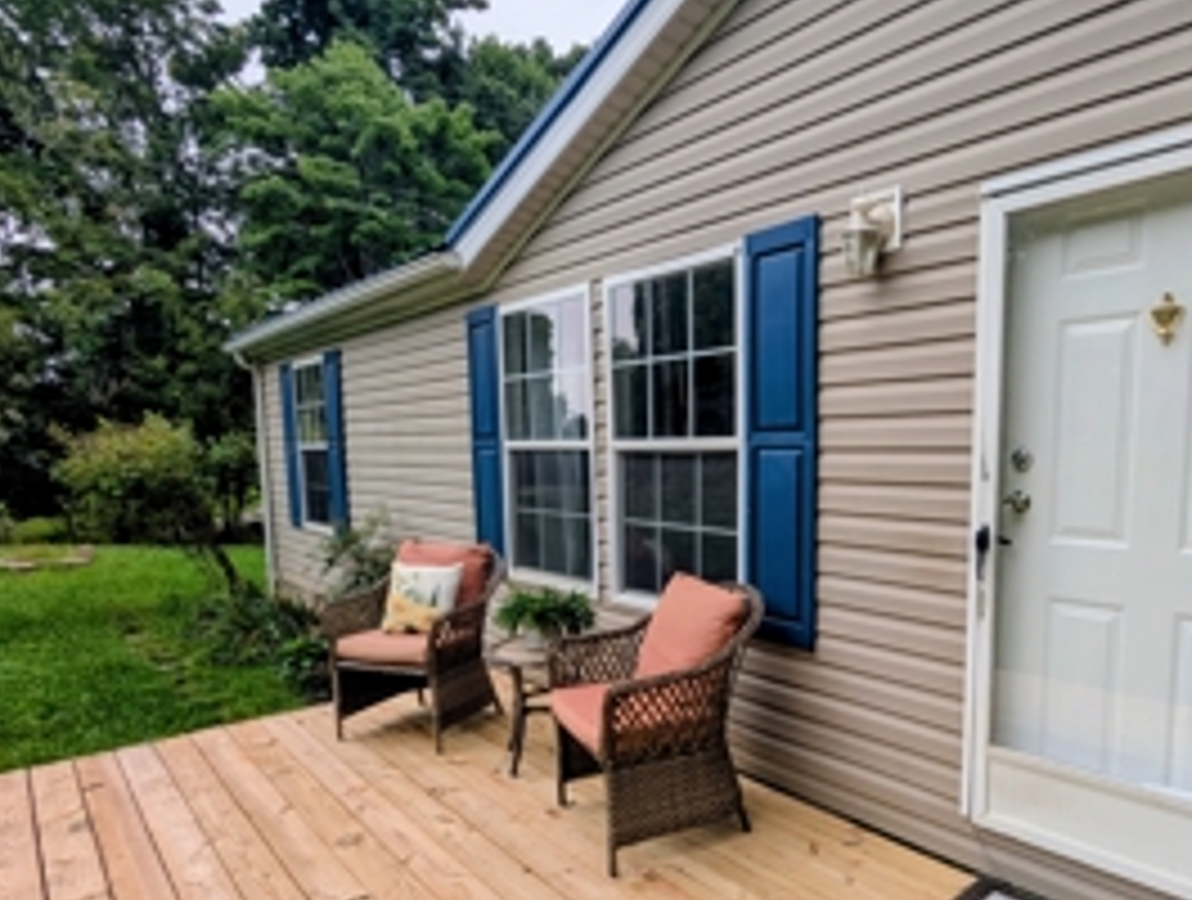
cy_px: 547
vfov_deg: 60.7
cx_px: 744
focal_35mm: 22
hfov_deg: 75.0
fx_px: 759
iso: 18
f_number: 2.2
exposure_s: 1/204
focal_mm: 2.35
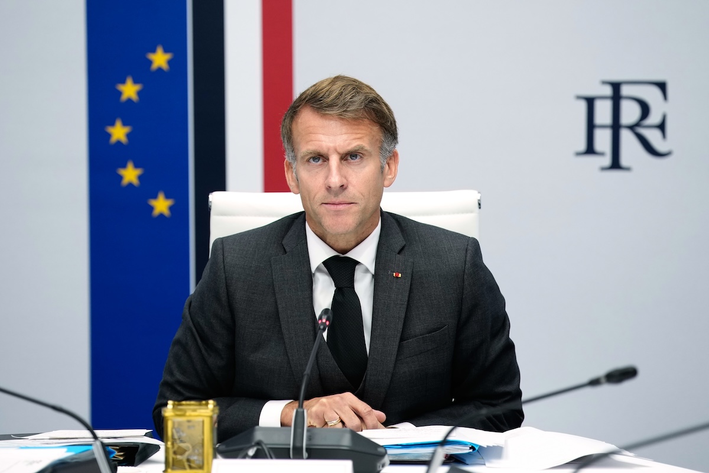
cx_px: 354
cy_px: 236
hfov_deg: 9.0
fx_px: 4510
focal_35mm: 229
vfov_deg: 6.0
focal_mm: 153
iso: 1250
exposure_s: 1/500
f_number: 2.8
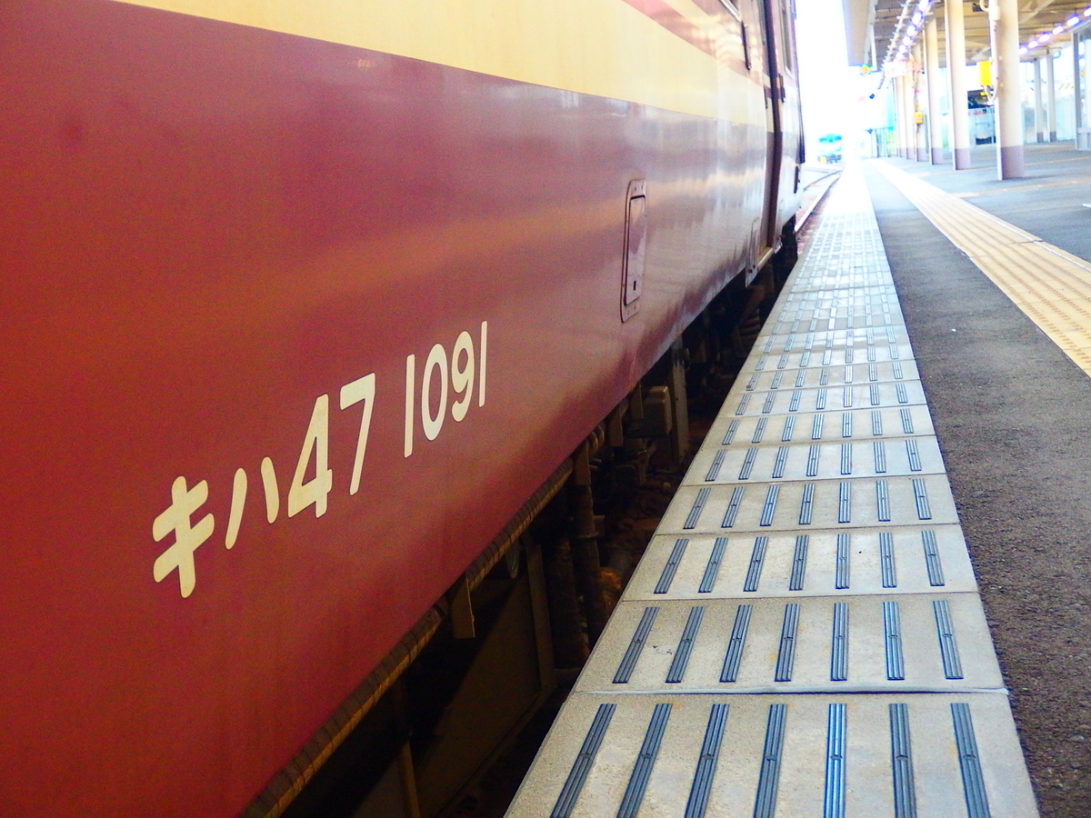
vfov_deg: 31.5
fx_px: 1450
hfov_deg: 41.2
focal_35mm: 46
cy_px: 409
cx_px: 546
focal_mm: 8.3
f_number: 2.1
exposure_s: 1/50
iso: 640
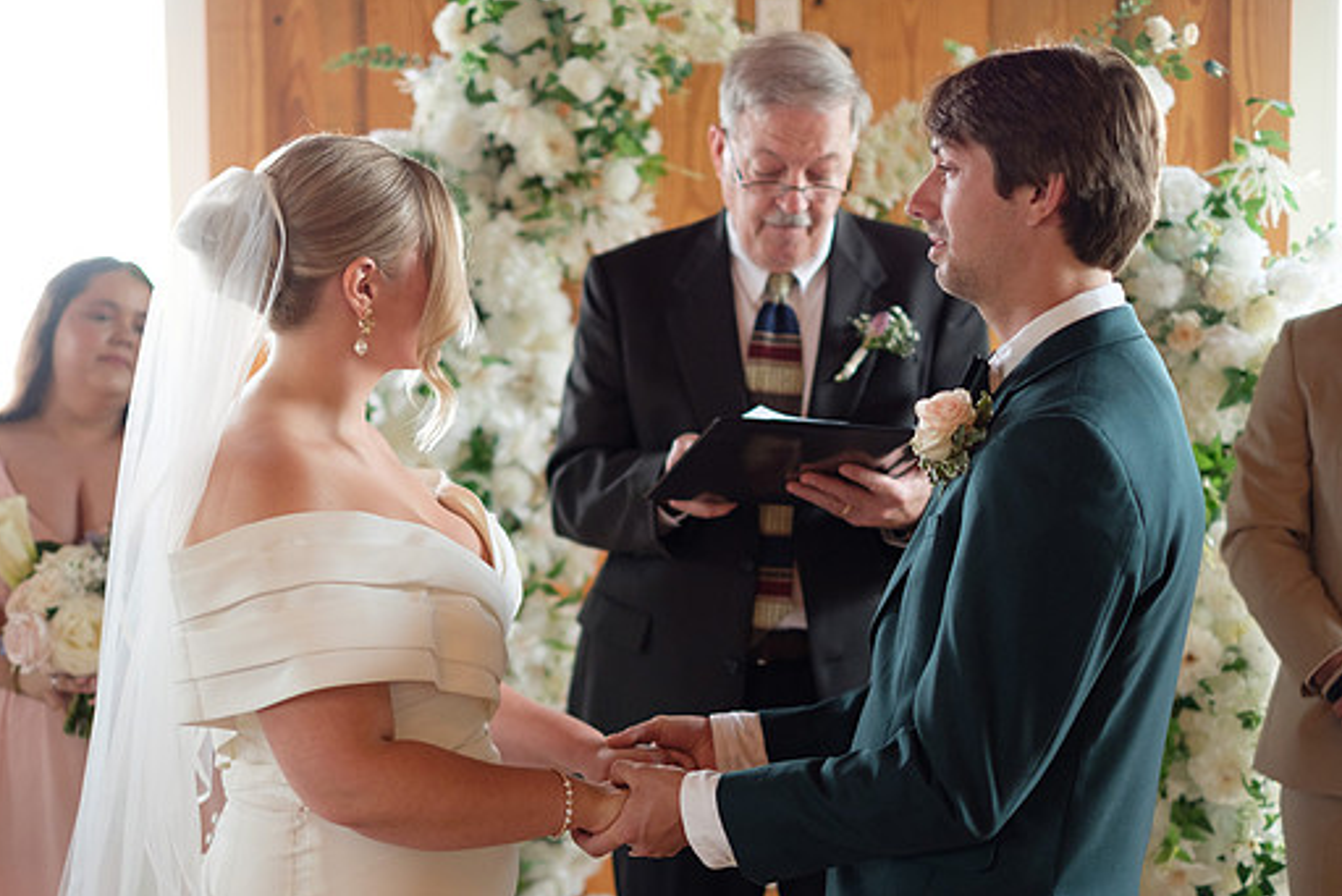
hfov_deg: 33.4
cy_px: 470
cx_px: 613
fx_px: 2238
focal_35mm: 60
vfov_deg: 22.6
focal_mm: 35
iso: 800
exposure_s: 1/125
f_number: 1.4
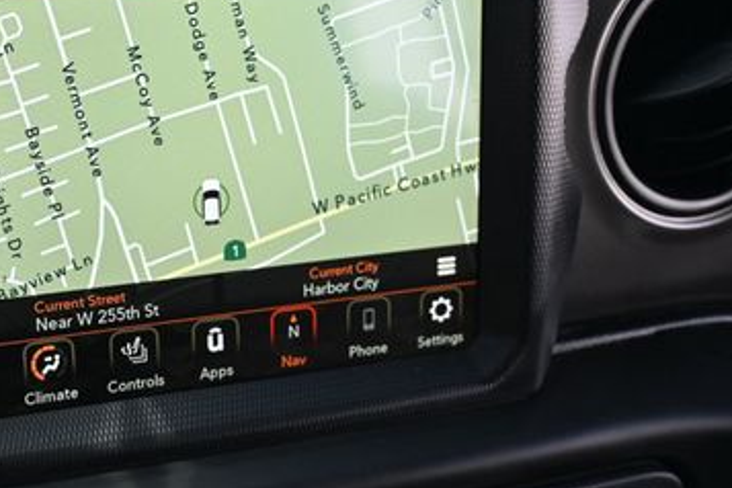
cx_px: 123
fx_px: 1066
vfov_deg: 25.8
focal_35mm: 52
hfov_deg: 36.3
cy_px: 213
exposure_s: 1/250
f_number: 3.8
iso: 400
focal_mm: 19.5
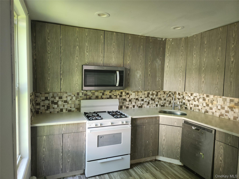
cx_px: 120
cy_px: 90
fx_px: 159
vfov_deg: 58.9
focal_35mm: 23
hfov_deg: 73.9
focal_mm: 5.4
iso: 400
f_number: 1.8
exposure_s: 1/120
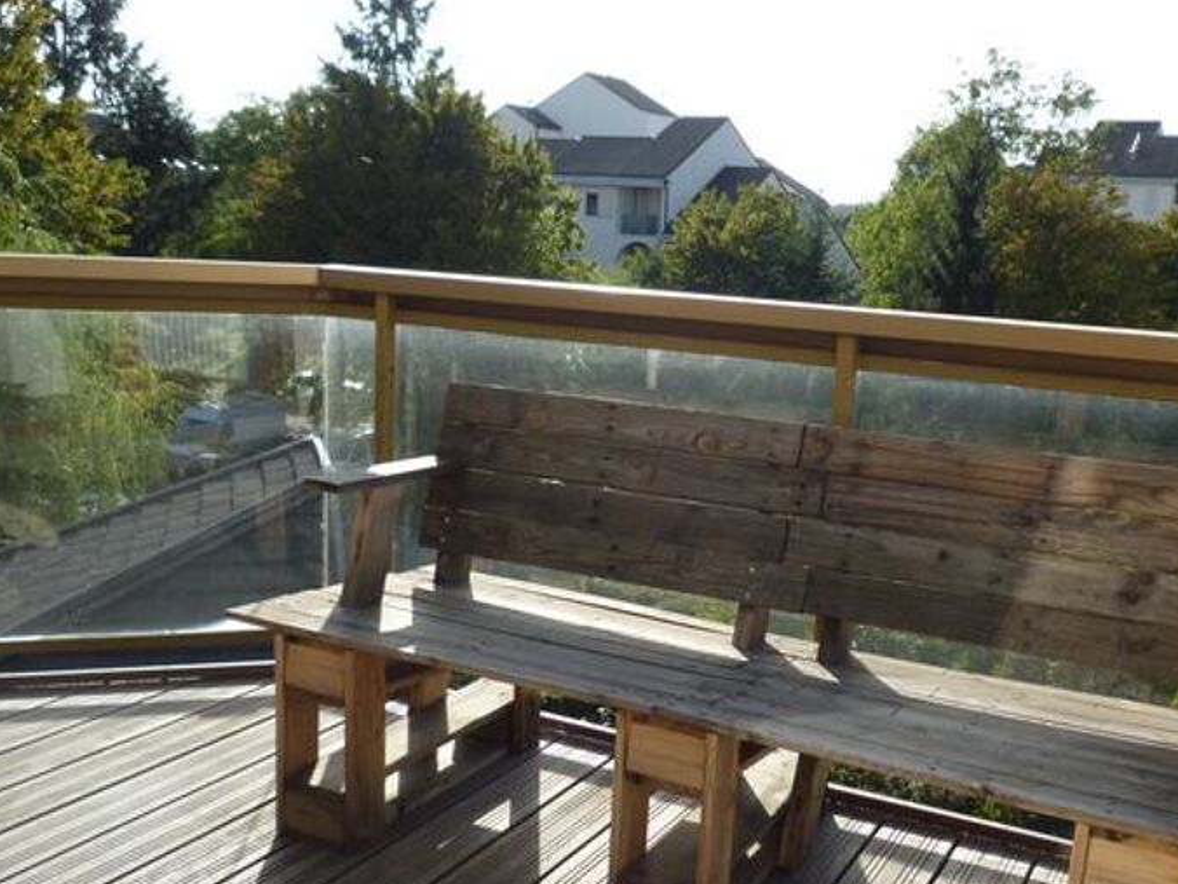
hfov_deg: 49.9
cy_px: 485
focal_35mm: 37
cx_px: 699
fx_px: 1259
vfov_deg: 38.6
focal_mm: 4.4
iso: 80
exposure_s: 1/500
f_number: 2.8
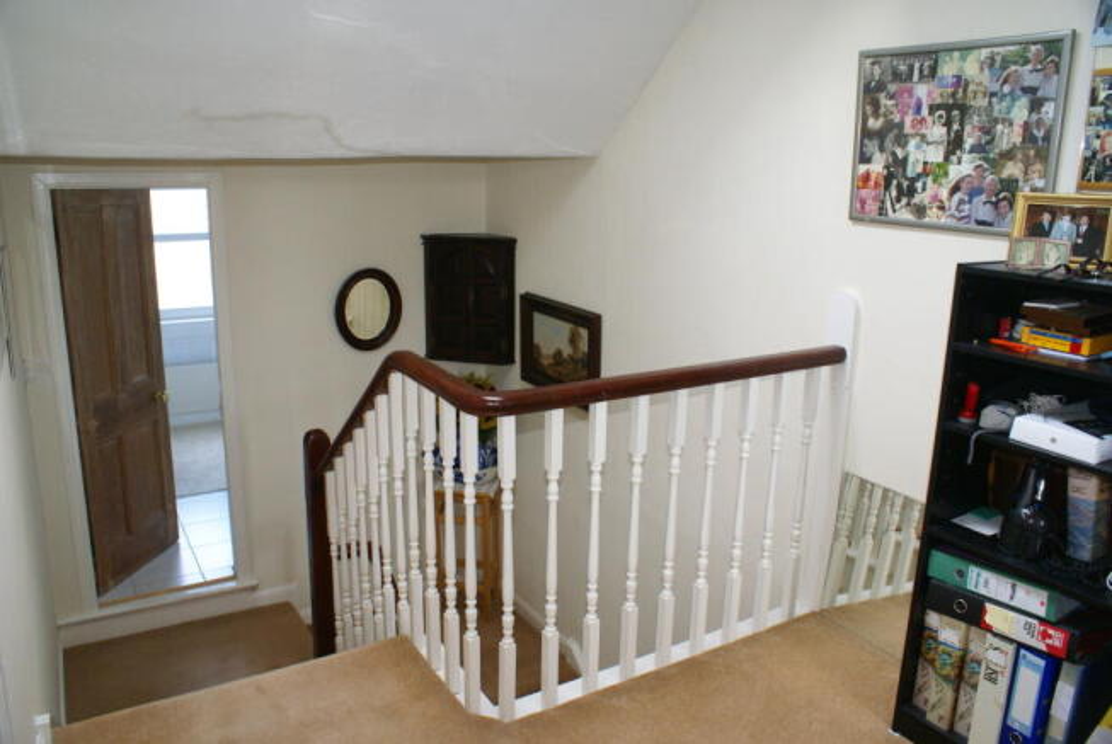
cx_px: 556
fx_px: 835
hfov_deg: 67.3
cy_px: 372
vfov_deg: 48.0
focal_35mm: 27
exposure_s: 1/15
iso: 800
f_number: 5
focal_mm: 18
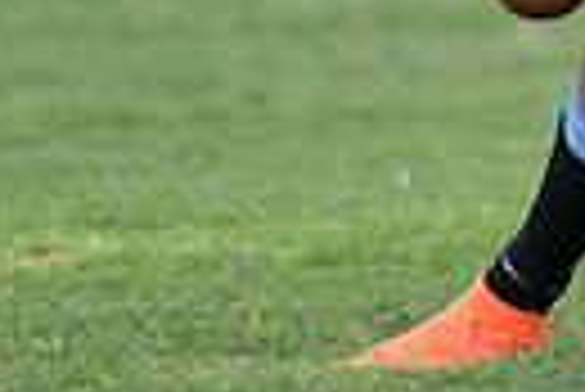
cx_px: 958
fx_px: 19619
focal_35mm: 1206
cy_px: -412
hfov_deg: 1.7
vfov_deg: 1.1
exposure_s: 1/800
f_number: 4
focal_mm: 270
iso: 800
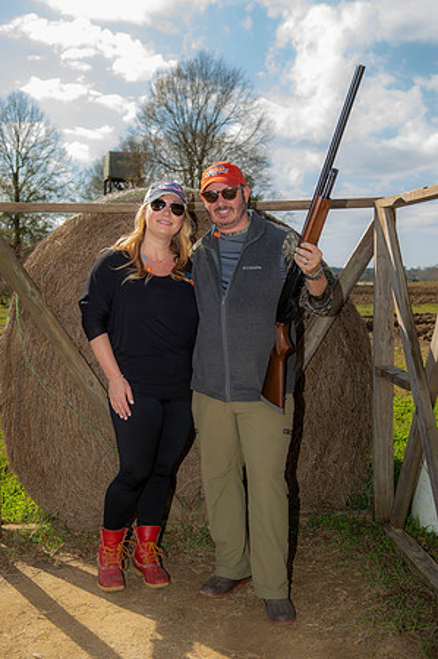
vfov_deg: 44.5
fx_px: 805
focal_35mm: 44
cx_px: 219
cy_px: 330
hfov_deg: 30.4
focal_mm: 44
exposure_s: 1/250
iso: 50
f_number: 5
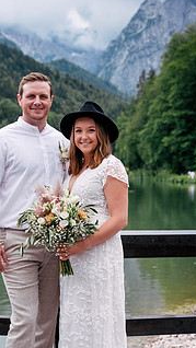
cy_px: 218
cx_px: 57
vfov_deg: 29.6
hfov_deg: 16.9
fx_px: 656
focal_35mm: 71
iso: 360
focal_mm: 48
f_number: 4
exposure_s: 1/250
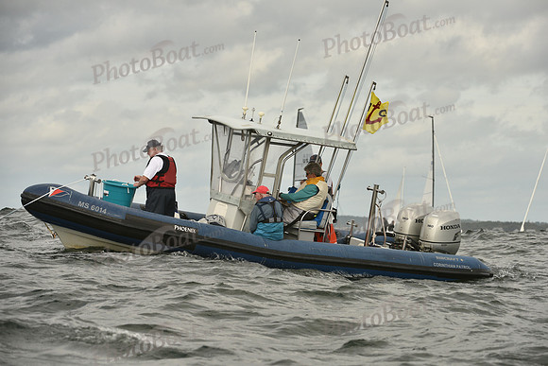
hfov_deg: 10.3
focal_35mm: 200
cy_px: 183
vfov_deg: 6.9
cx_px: 274
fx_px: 3045
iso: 320
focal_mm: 200
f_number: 7.1
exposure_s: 1/1250
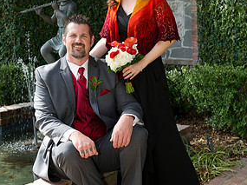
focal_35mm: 79
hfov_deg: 24.7
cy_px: 102
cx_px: 125
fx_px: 563
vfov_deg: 18.6
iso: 200
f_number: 5.6
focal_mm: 52
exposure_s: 1/125
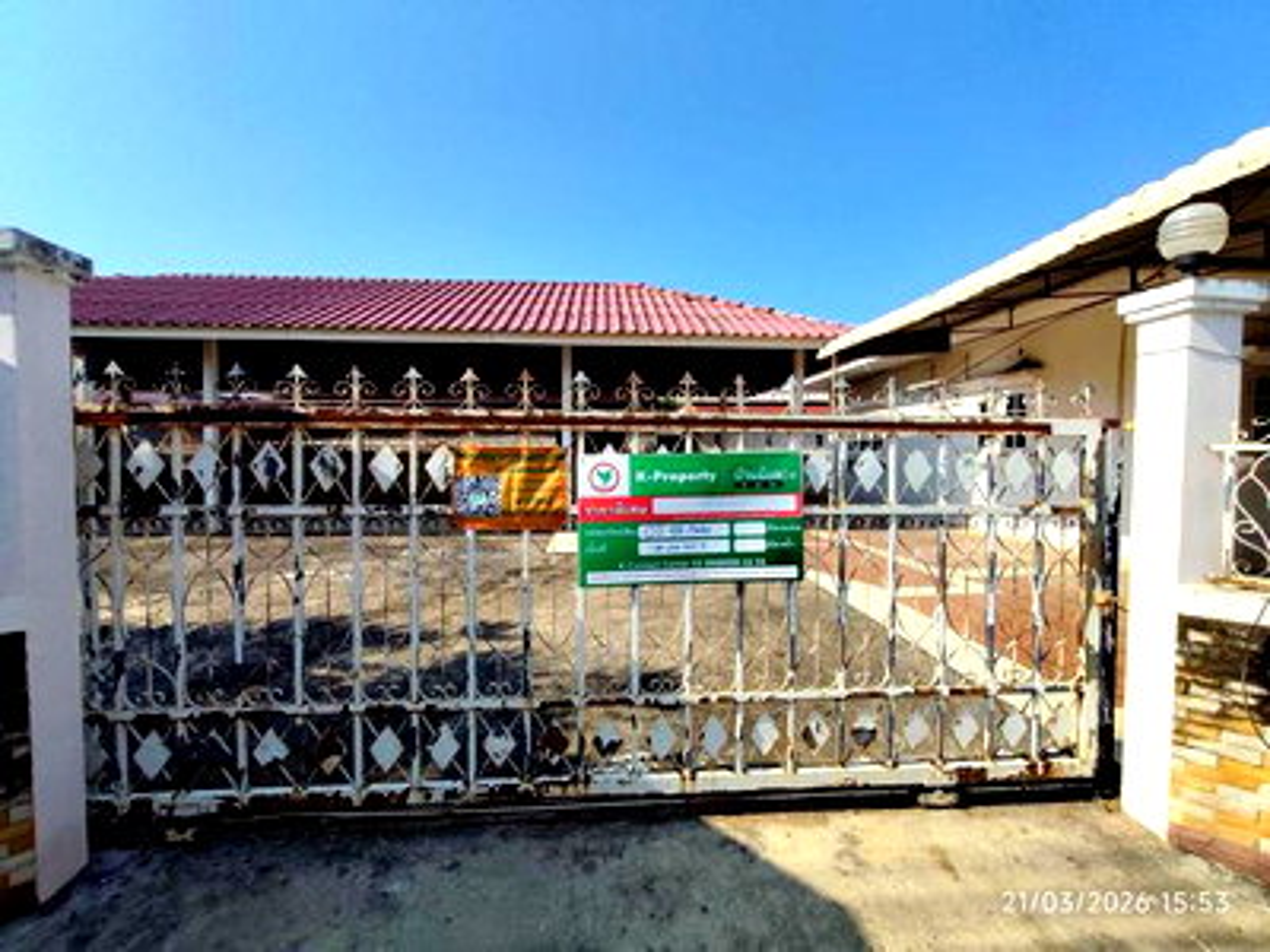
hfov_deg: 94.5
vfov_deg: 78.1
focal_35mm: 16
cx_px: 635
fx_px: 587
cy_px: 476
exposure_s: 1/1623
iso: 50
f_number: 2.2
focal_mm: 1.67
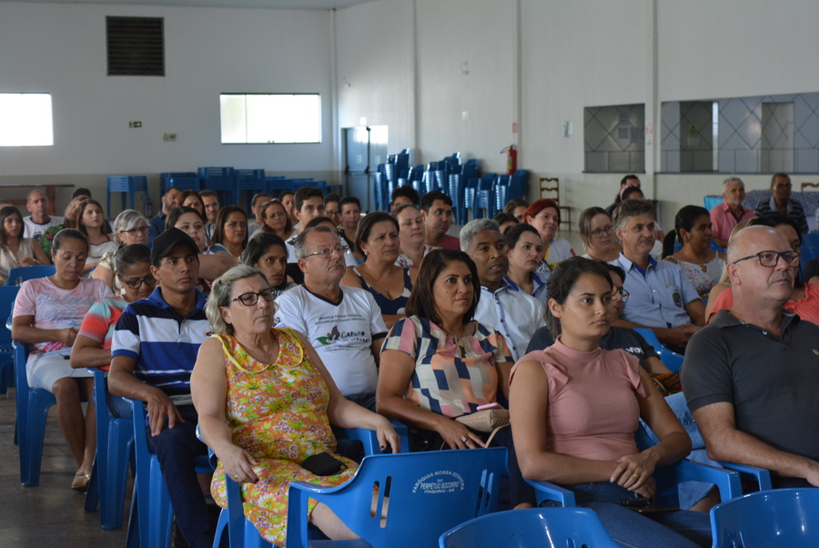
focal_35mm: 78
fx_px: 1776
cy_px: 274
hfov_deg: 26.0
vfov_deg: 17.5
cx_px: 410
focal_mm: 52
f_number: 5.6
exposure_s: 1/40
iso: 800
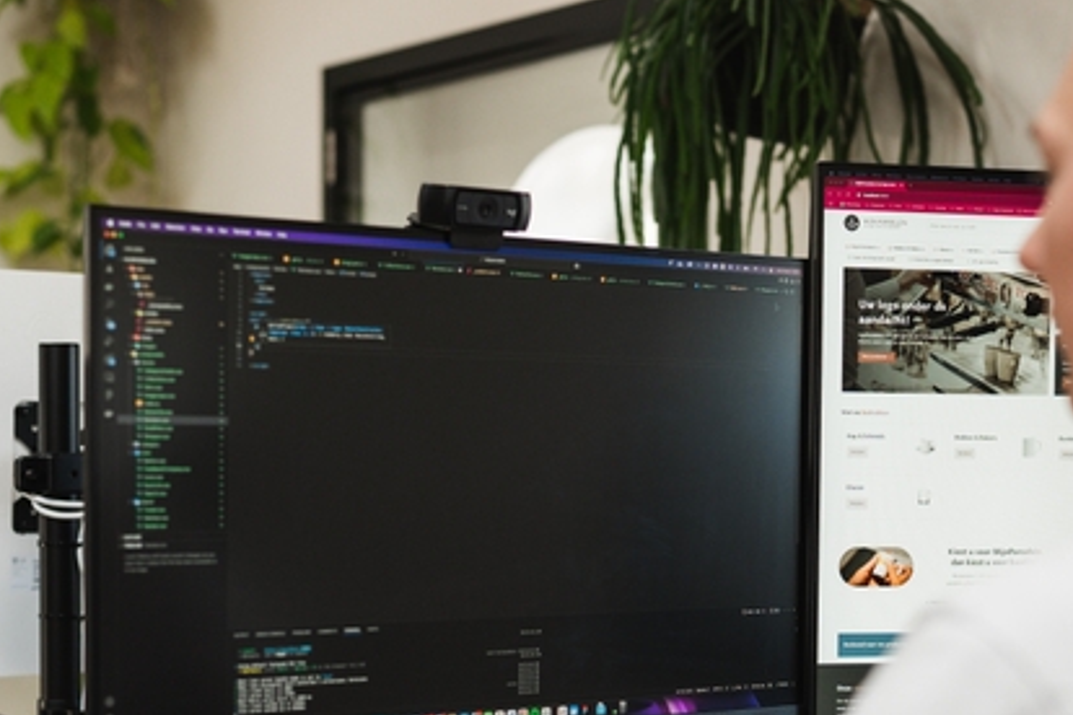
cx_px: 537
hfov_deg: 25.1
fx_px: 2414
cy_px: 568
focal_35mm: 81
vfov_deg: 16.7
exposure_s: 1/400
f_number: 1.8
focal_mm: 35
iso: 500
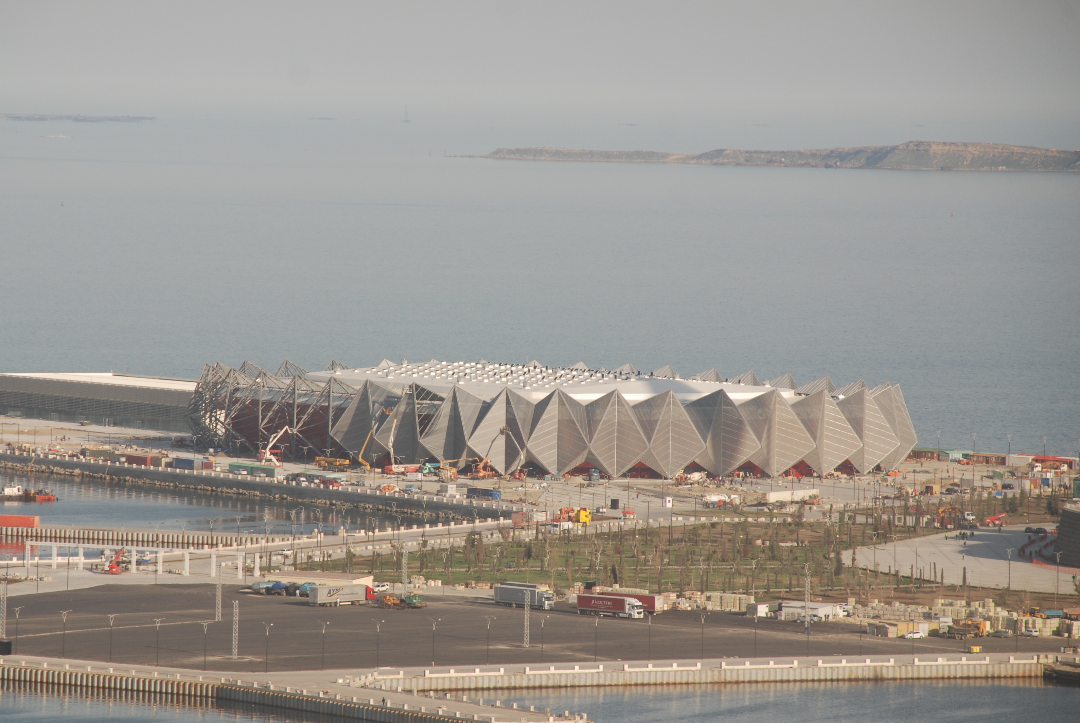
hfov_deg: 8.3
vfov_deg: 5.6
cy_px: 351
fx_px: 7407
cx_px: 448
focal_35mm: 247
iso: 200
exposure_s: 1/750
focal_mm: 135
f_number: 6.7
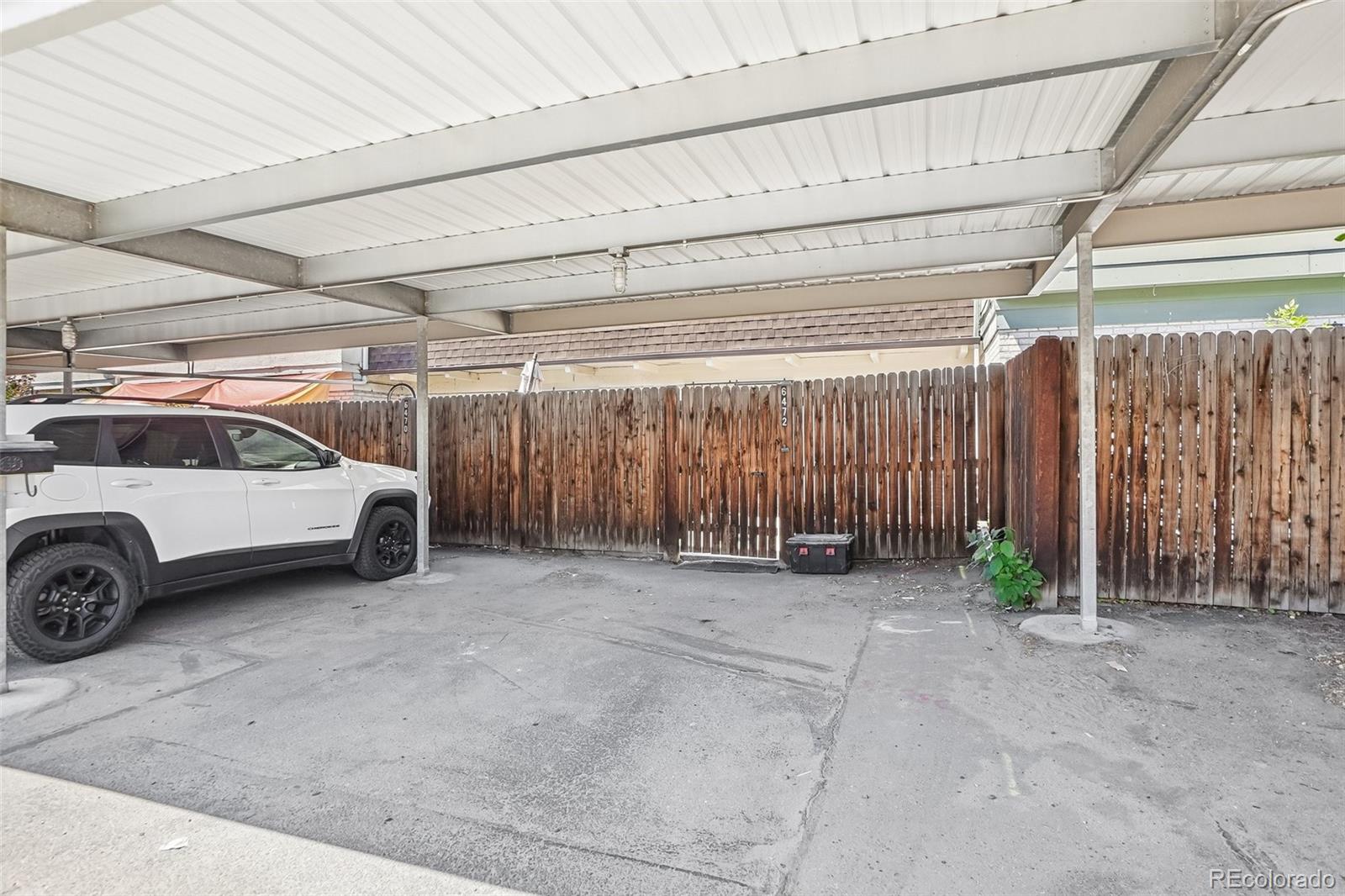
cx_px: 672
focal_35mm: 18
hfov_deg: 90.0
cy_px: 448
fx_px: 672
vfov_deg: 67.4
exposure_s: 1/30
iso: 100
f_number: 8
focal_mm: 12
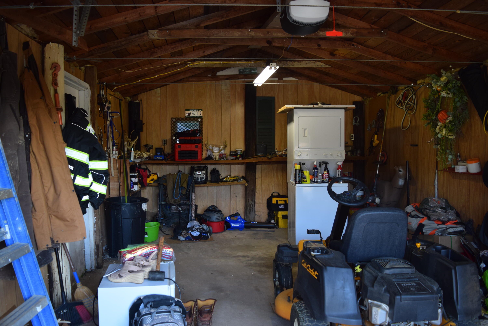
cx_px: 244
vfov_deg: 47.9
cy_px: 163
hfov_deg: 67.4
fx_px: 366
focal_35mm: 27
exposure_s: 1/60
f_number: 4
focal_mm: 18
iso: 400
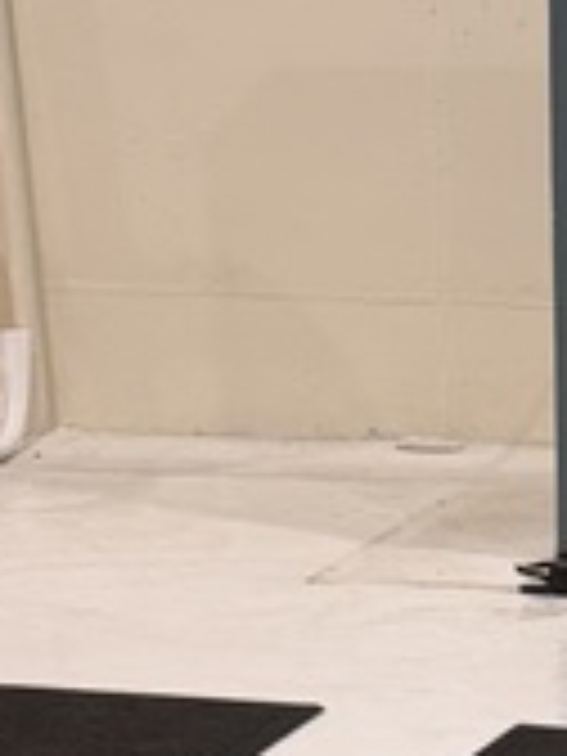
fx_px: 3189
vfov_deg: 11.2
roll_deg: -0.5
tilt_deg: -30.1
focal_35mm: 146
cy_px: 1827
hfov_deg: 9.9
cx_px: 796
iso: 125
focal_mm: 6.76
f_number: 1.78
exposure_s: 1/120
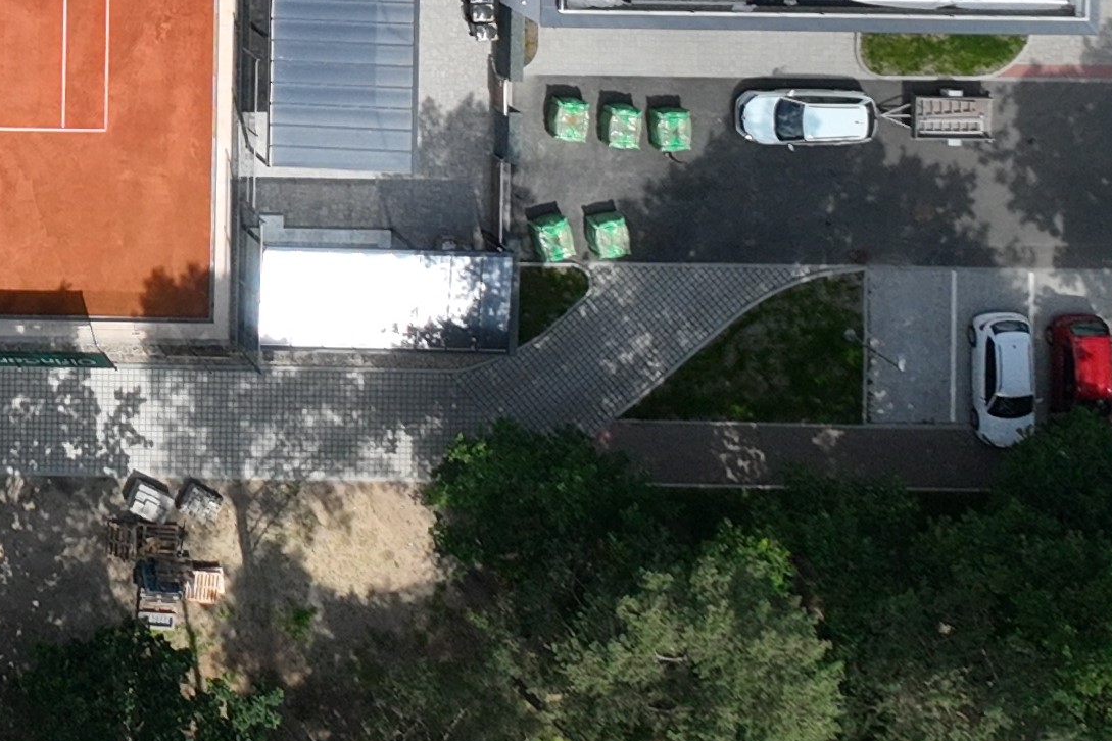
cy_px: -672
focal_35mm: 121
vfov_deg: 10.5
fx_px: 3737
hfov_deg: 15.0
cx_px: -792
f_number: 2.8
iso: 100
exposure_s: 1/640
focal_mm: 12.29
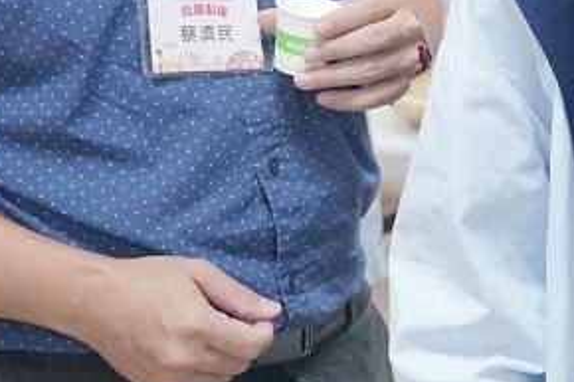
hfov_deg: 11.4
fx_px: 2773
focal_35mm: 174
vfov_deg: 7.8
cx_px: 843
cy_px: -71
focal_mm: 42
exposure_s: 1/160
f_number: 4
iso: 6400
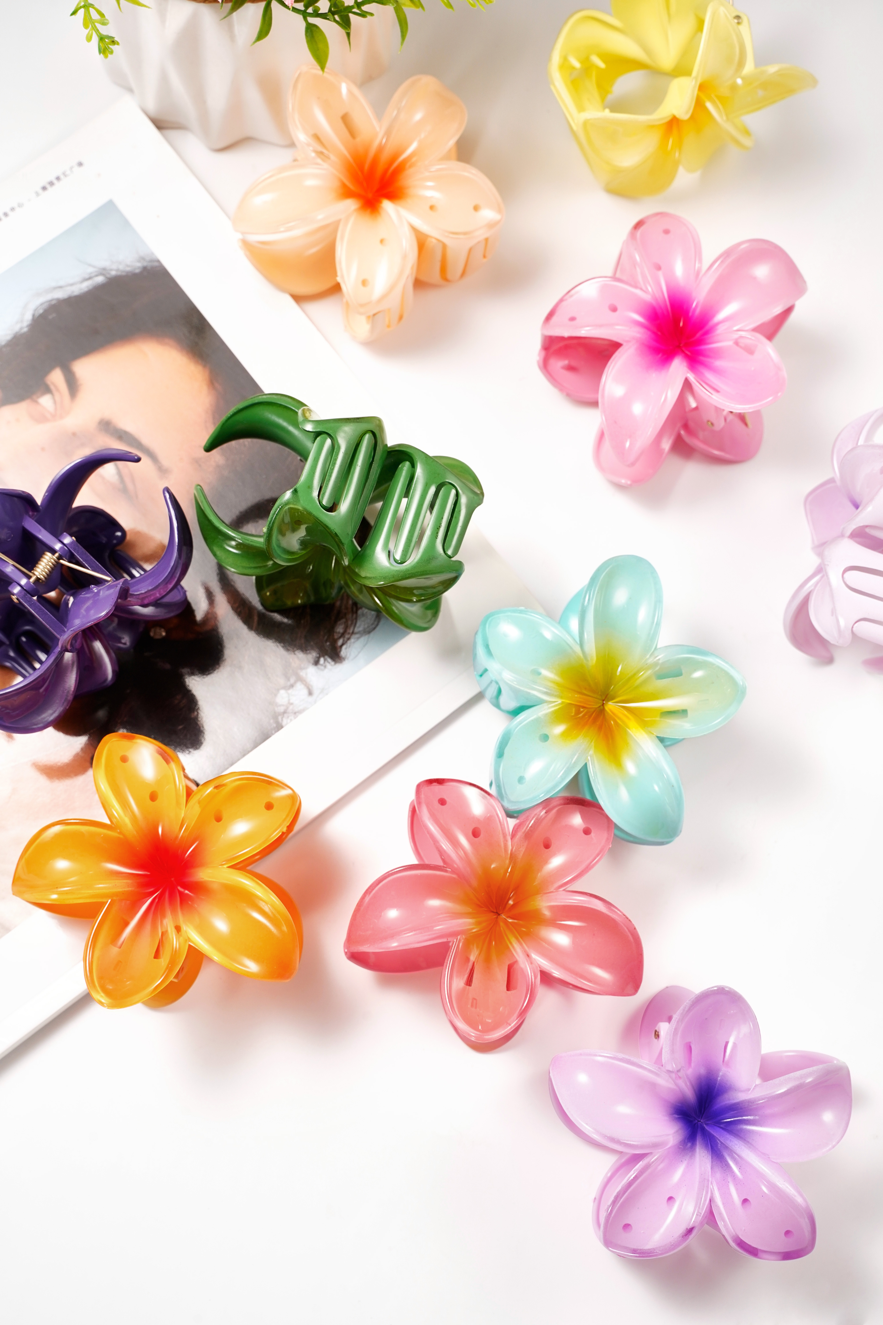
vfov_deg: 44.5
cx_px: 442
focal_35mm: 44
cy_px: 662
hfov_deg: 30.5
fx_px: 1619
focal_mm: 44
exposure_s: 1/125
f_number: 11
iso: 500
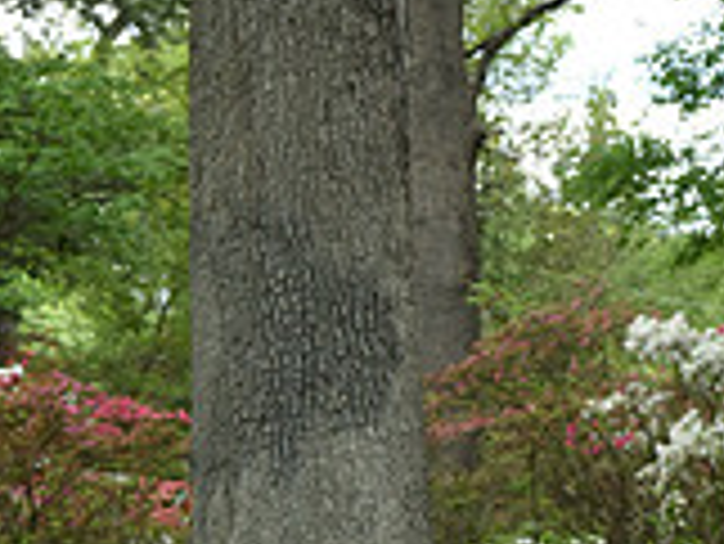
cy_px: 1075
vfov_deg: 9.0
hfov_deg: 12.7
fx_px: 3265
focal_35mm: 156
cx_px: 322
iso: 640
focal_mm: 45
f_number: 6.3
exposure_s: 1/160
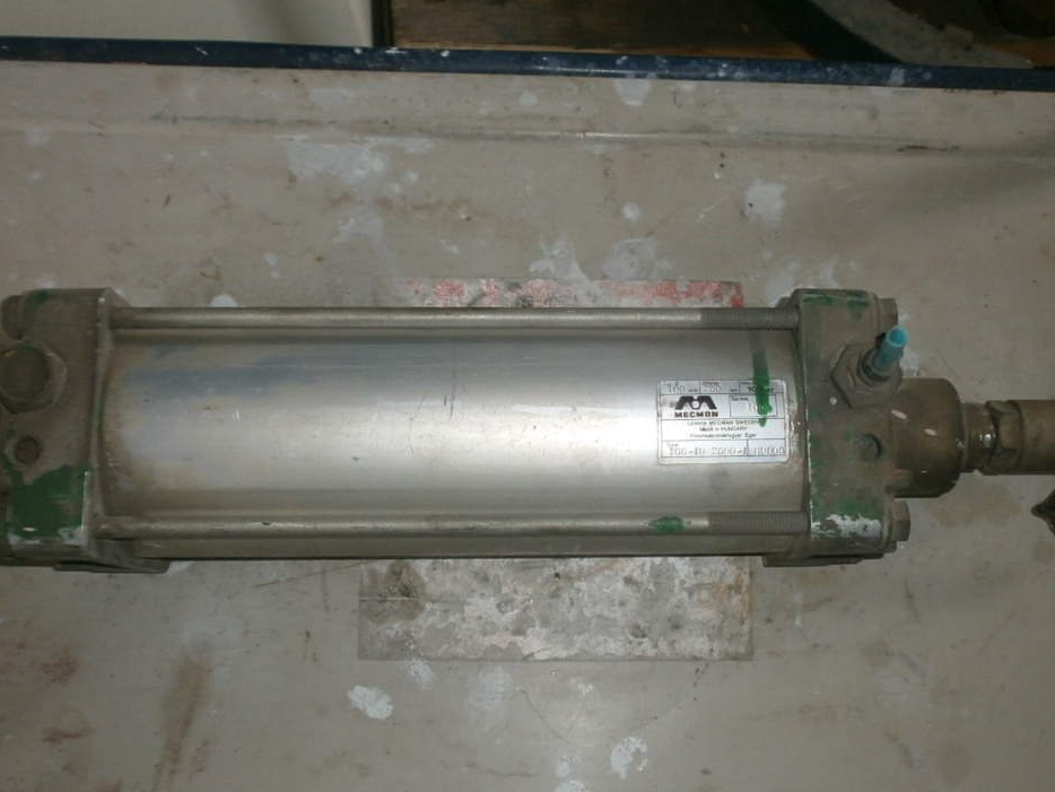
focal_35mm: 37
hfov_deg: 49.9
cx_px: 621
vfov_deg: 38.7
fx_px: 1128
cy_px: 412
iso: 125
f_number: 2.9
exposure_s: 1/30
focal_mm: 4.8
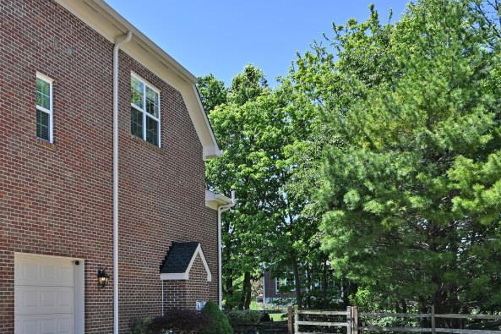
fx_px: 616
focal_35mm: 44
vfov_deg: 29.5
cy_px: 276
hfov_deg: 41.4
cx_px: 66
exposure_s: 1/320
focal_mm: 17.5
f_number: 6.3
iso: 100
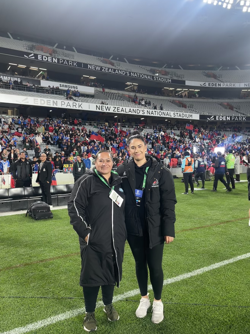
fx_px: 250
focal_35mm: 26
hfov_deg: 53.1
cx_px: 125
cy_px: 167
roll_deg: +0.7
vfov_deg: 67.3
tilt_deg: -0.5
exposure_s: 1/121
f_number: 1.6
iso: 64
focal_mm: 5.1
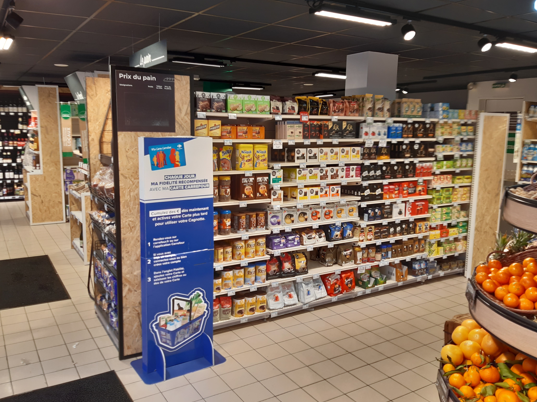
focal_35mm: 29
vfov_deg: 48.2
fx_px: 450
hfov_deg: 61.7
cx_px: 271
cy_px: 185
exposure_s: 1/50
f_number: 1.7
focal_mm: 3.92
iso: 40
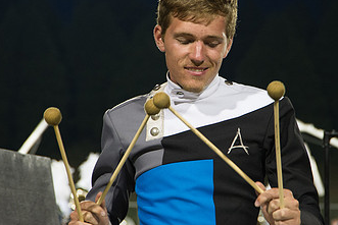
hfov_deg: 9.8
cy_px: 106
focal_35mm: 210
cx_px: 194
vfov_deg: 6.5
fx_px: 1972
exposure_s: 1/160
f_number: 5.6
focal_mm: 120
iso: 3600
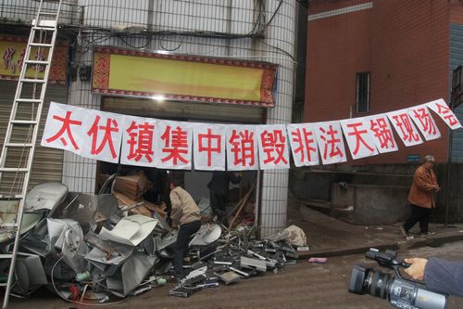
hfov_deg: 61.9
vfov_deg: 43.6
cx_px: 232
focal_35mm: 30
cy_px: 154
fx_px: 386
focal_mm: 20
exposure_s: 1/160
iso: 1600
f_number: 13
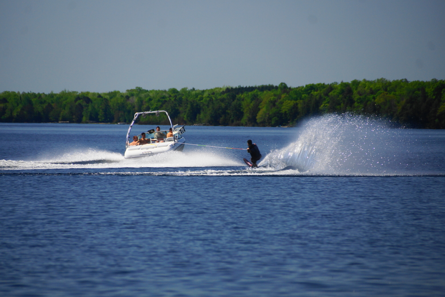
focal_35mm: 345
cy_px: 148
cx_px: 222
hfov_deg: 6.0
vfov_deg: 4.0
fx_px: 4263
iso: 160
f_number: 6.3
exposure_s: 1/400
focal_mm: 230
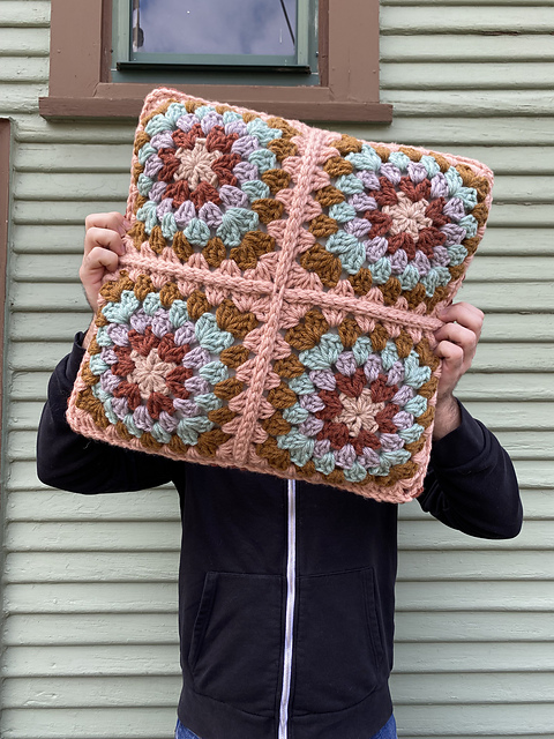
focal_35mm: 26
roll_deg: -0.5
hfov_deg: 53.1
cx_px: 277
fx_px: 555
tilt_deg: +3.3
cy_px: 370
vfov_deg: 67.3
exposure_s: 1/456
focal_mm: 4.25
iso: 32
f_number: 1.8
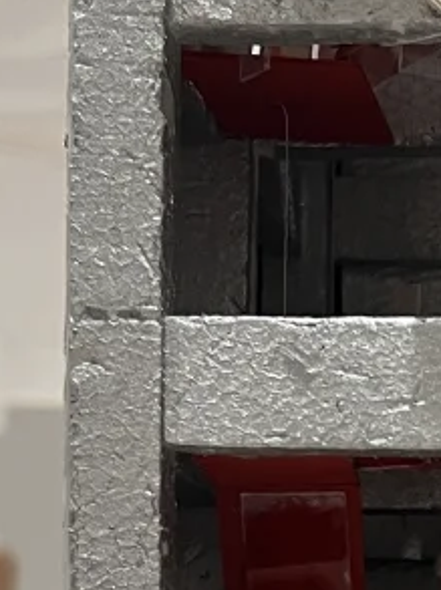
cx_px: 634
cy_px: 699
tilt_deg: +4.3
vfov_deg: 14.9
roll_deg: -0.9
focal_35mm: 128
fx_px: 2179
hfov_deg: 11.2
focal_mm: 5.7
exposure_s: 1/50
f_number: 1.5
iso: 100
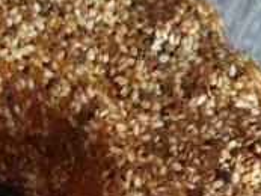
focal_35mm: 96
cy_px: 354
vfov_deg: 13.7
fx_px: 724
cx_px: 2
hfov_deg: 19.8
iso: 640
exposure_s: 1/17
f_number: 1.9
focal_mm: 3.94
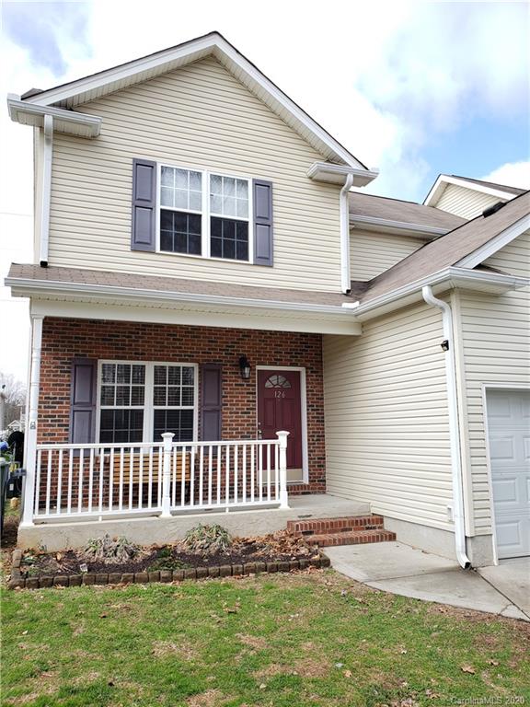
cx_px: 265
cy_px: 354
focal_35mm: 26
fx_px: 531
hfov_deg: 53.1
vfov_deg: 67.3
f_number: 2.4
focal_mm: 4.3
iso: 50
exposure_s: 1/461
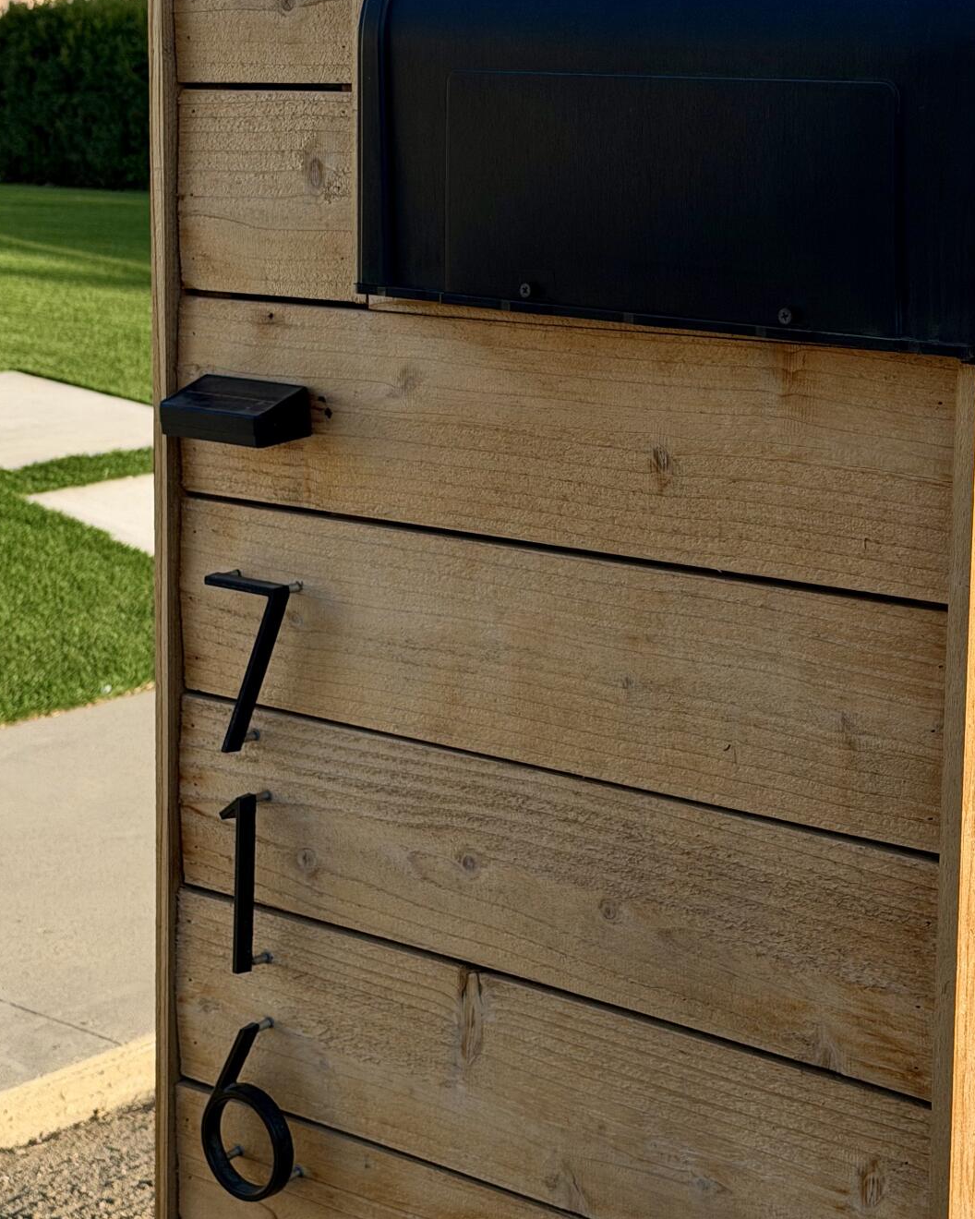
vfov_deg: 26.6
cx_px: 568
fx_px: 2561
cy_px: 415
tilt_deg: -7.8
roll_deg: -0.5
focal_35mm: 71
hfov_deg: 21.5
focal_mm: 6.76
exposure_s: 1/2342
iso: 100
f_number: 1.78
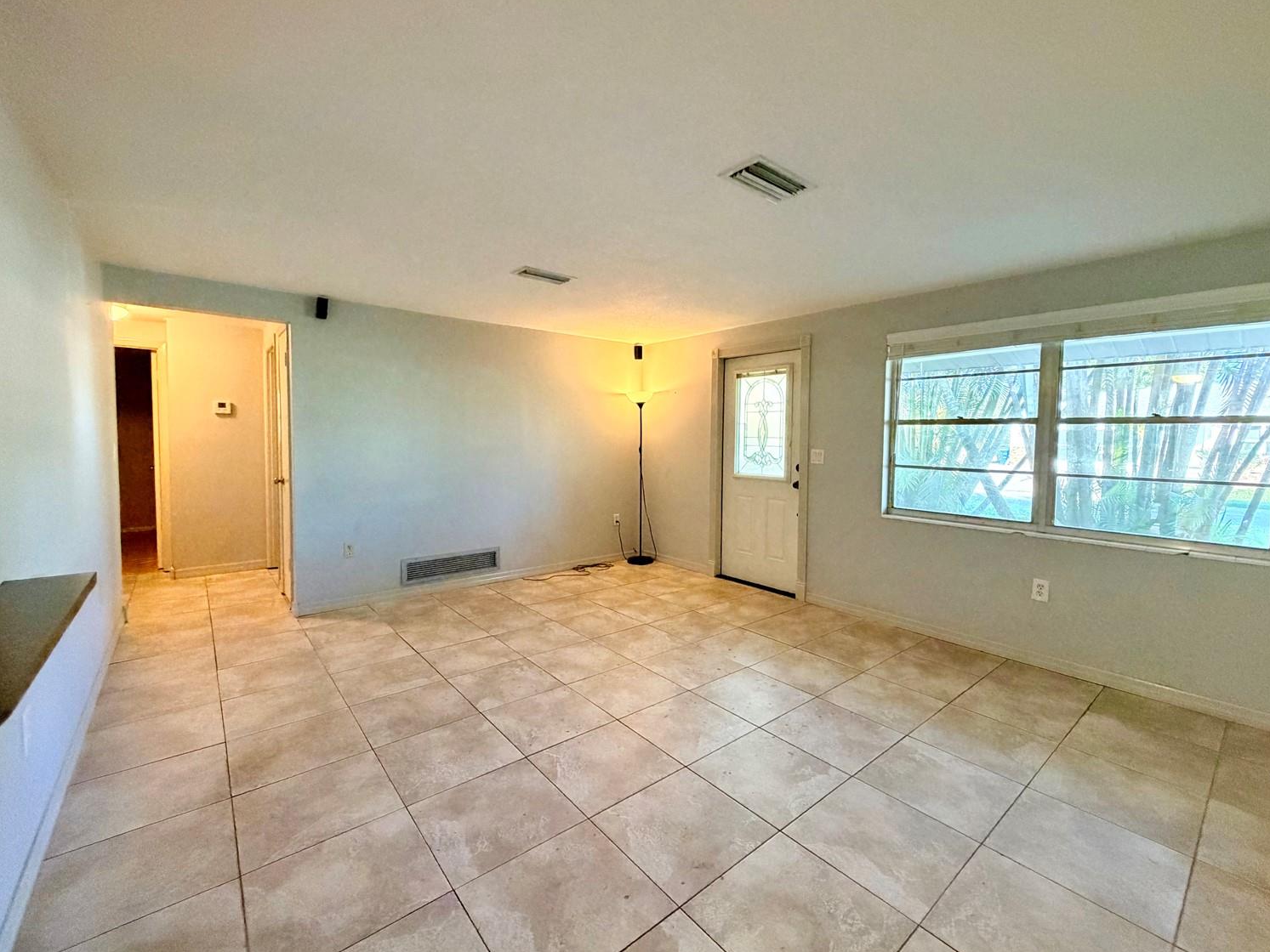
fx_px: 550
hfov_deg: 98.1
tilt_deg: -2.3
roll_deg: -0.3
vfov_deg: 81.7
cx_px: 666
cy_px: 464
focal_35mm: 15
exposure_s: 1/59
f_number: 2.2
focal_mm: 2.22
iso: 500
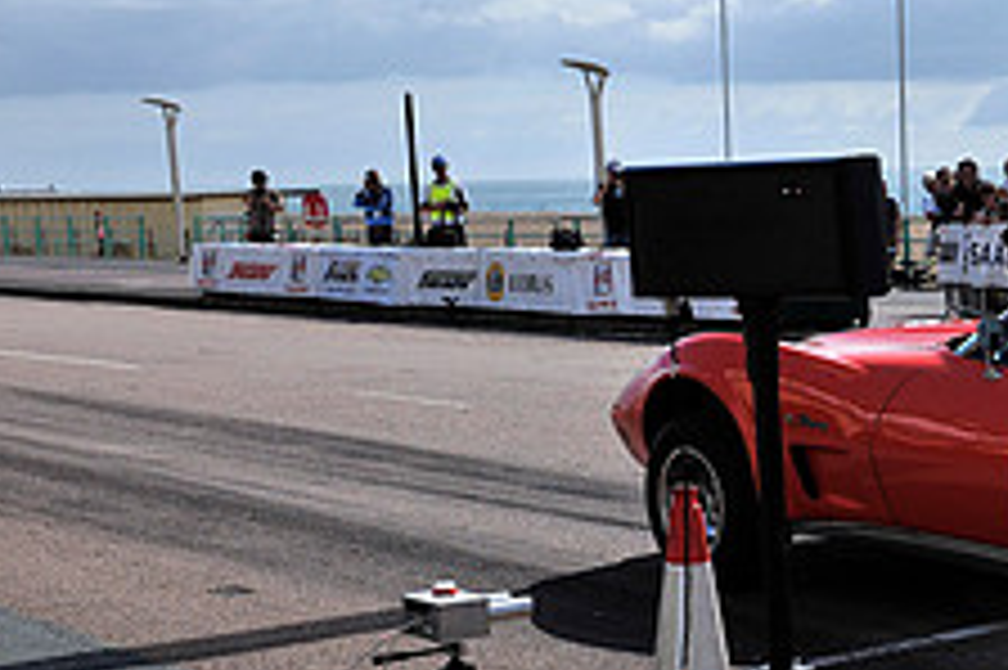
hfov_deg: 22.3
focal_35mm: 83
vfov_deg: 16.3
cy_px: 533
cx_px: 1251
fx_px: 2322
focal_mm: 32
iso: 320
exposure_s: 1/1600
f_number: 8
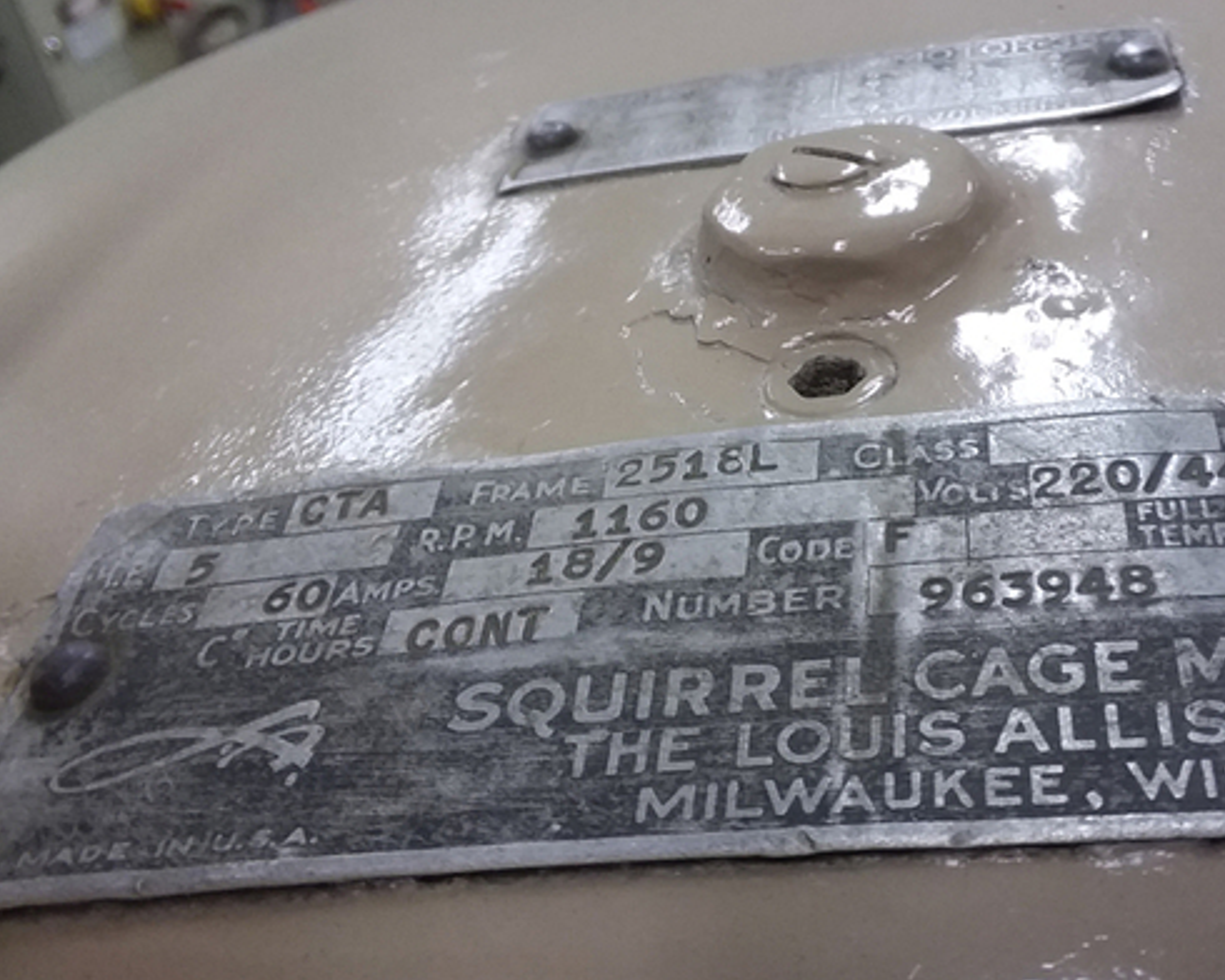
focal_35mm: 37
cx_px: 780
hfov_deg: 48.5
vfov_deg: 40.1
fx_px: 1341
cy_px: 502
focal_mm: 2.47
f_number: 1.9
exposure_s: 1/30
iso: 80
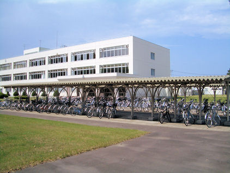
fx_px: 233
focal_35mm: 35
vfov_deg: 40.7
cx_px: 115
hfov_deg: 52.6
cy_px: 86
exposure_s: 1/800
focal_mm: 5.8
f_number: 4.3
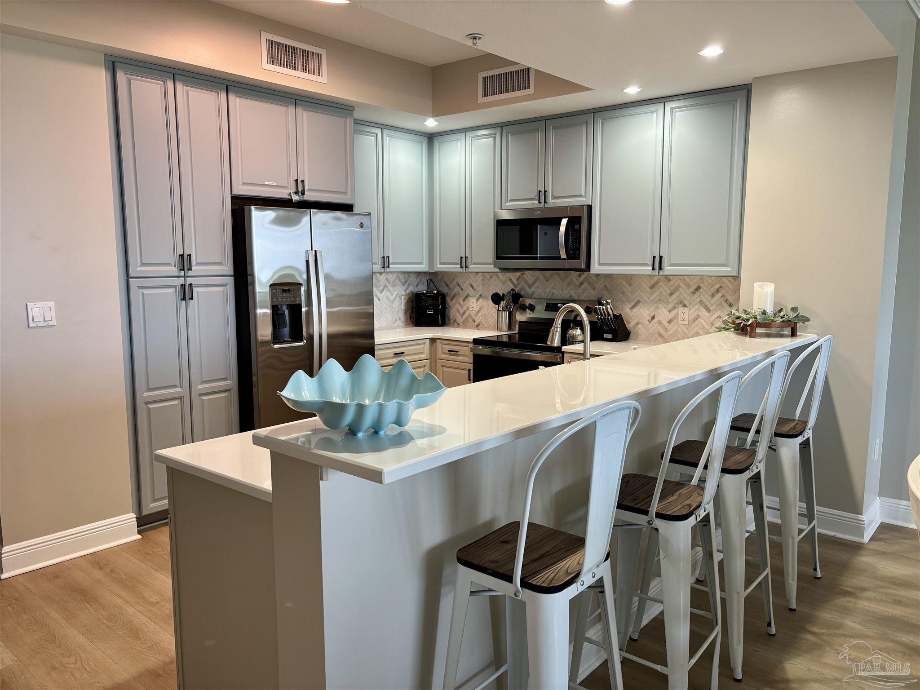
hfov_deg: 67.3
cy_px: 345
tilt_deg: -7.1
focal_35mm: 26
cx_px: 460
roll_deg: -0.7
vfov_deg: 53.1
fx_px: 691
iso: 100
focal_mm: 5.96
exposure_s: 1/60
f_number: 1.6
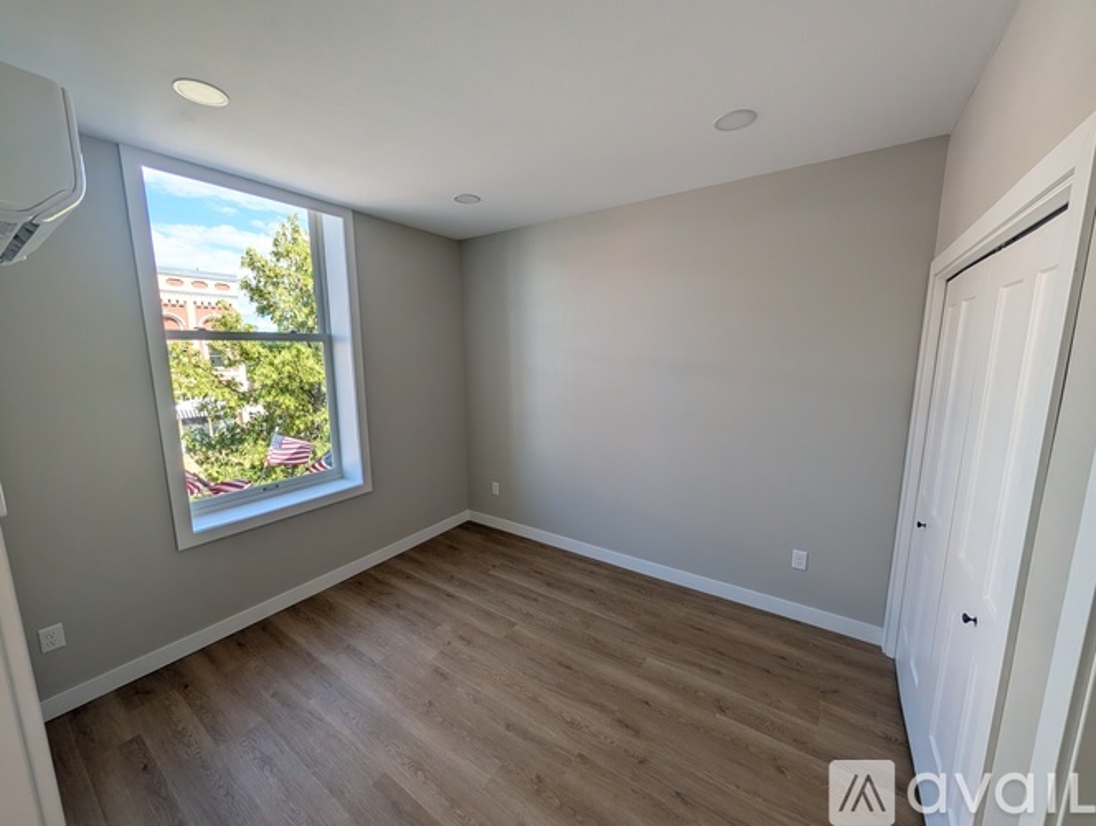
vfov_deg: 94.6
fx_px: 380
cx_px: 548
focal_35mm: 12
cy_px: 413
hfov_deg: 110.5
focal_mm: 2.02
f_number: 1.7
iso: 56
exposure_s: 1/750
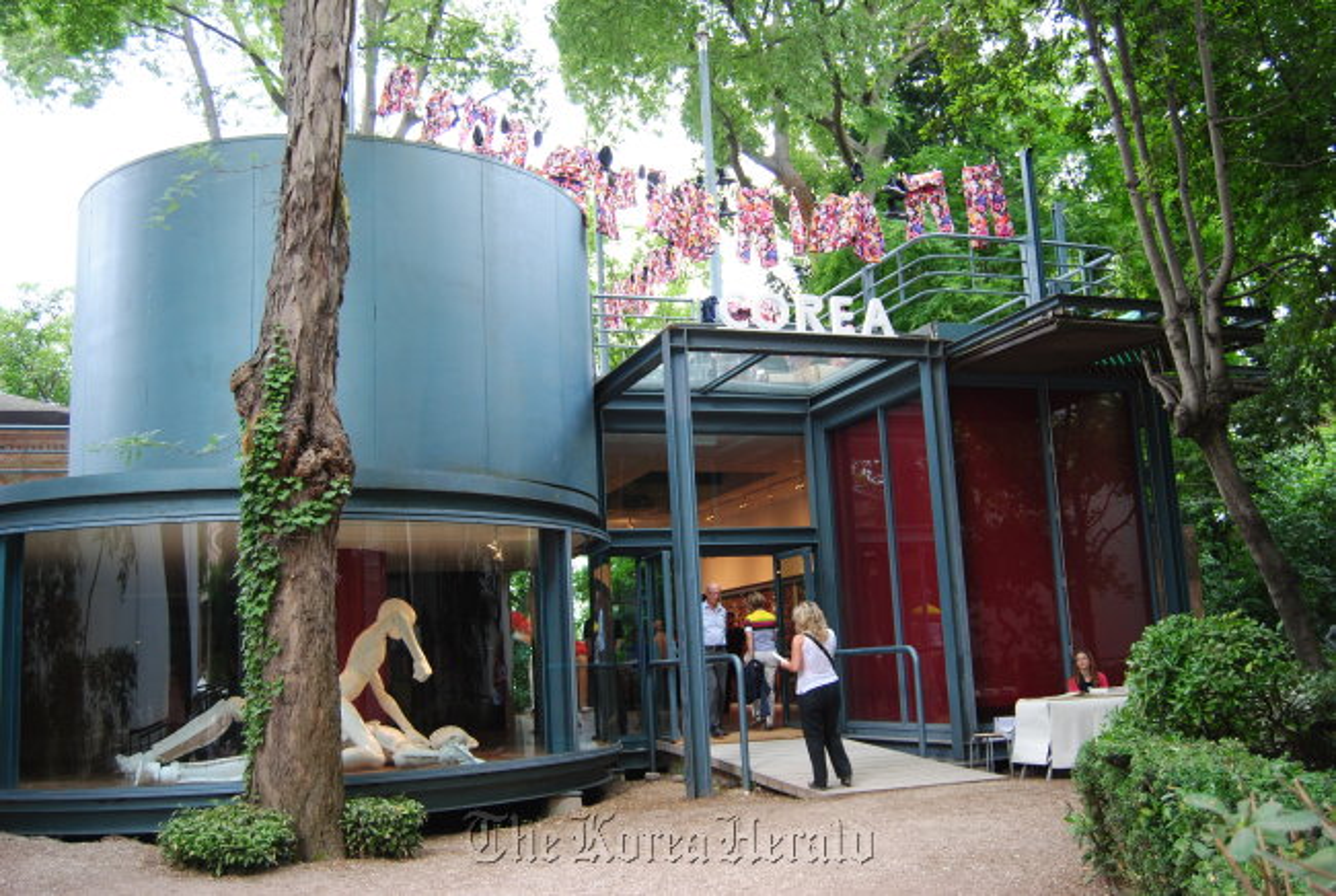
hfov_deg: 55.0
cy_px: 448
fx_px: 1283
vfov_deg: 38.5
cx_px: 668
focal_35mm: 34
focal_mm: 23
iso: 200
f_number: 4.5
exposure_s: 1/60
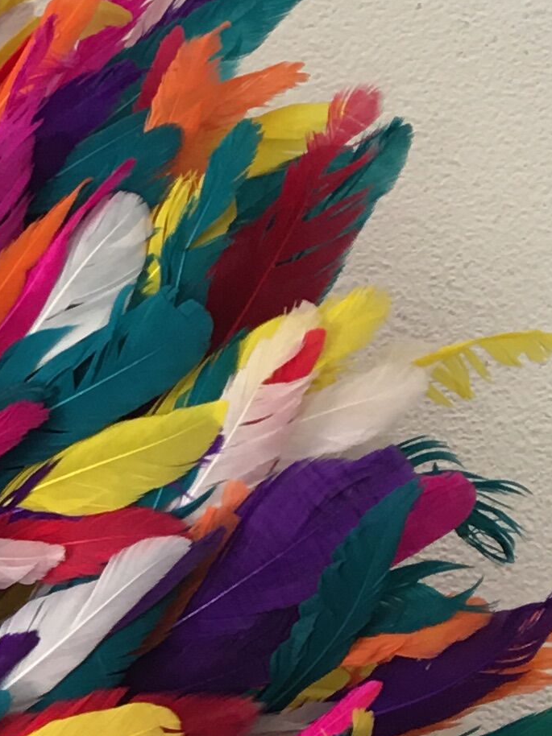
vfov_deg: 14.9
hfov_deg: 10.5
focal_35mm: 128
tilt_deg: +10.5
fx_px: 2723
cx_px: -582
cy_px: 884
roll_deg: -5.5
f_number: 2.2
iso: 32
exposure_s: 1/17
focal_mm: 4.15
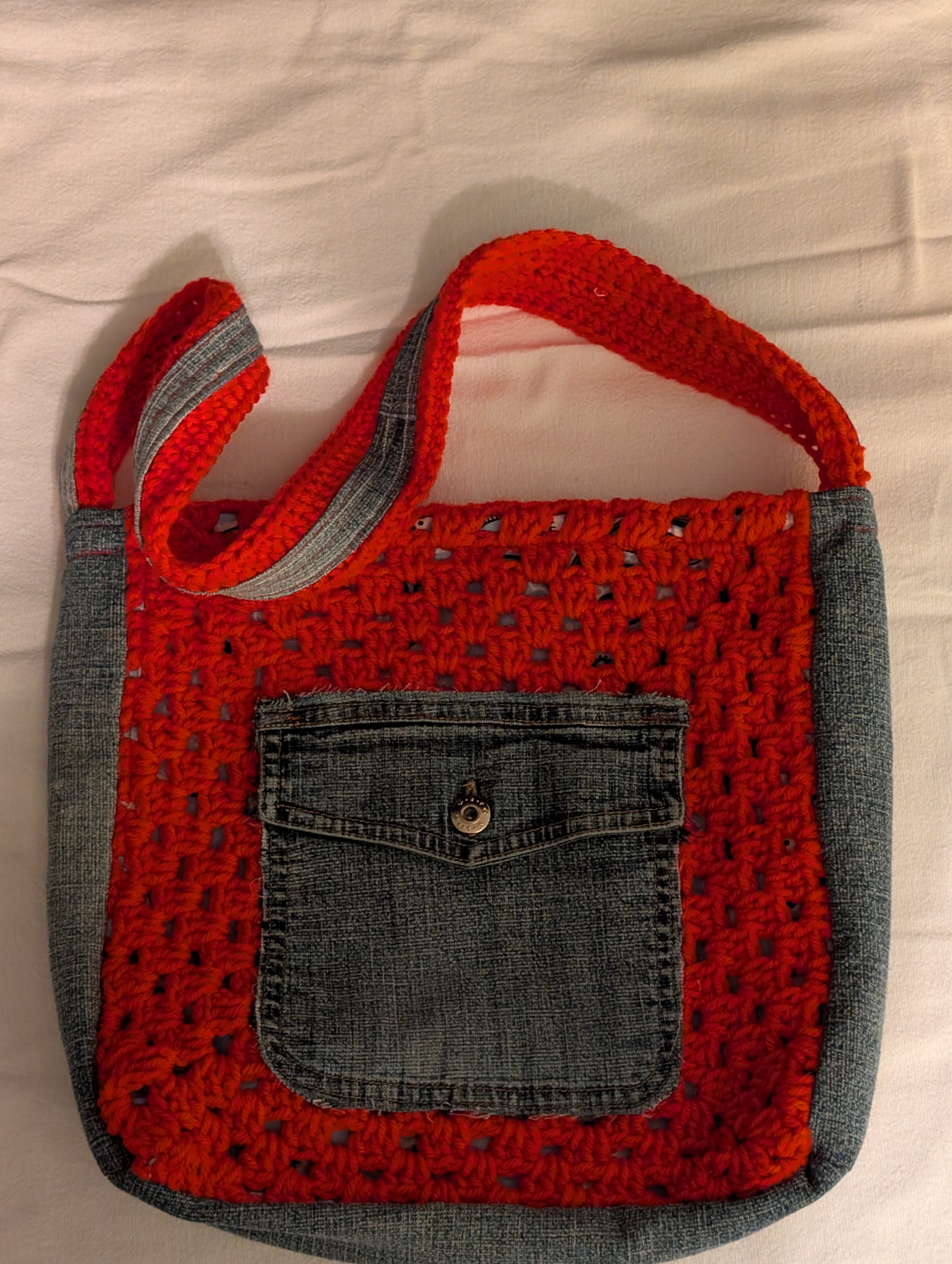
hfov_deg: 29.7
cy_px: 632
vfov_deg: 38.9
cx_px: 476
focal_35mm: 49
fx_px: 1792
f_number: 1.68
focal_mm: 6.9
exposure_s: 1/60
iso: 972
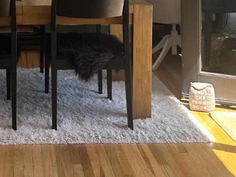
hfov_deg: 23.9
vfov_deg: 17.5
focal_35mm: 80
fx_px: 546
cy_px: -40
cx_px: 38
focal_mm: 6.86
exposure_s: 1/516
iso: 80
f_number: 1.78
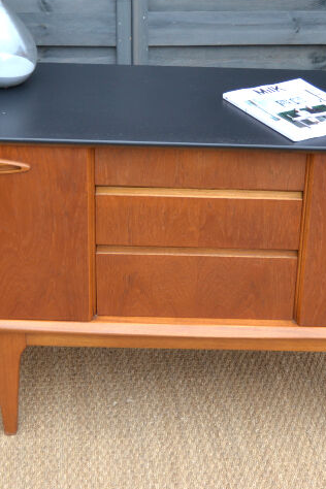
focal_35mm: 74
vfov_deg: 27.3
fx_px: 1005
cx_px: 192
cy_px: 187
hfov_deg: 18.4
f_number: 4
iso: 280
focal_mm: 26
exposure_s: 1/125
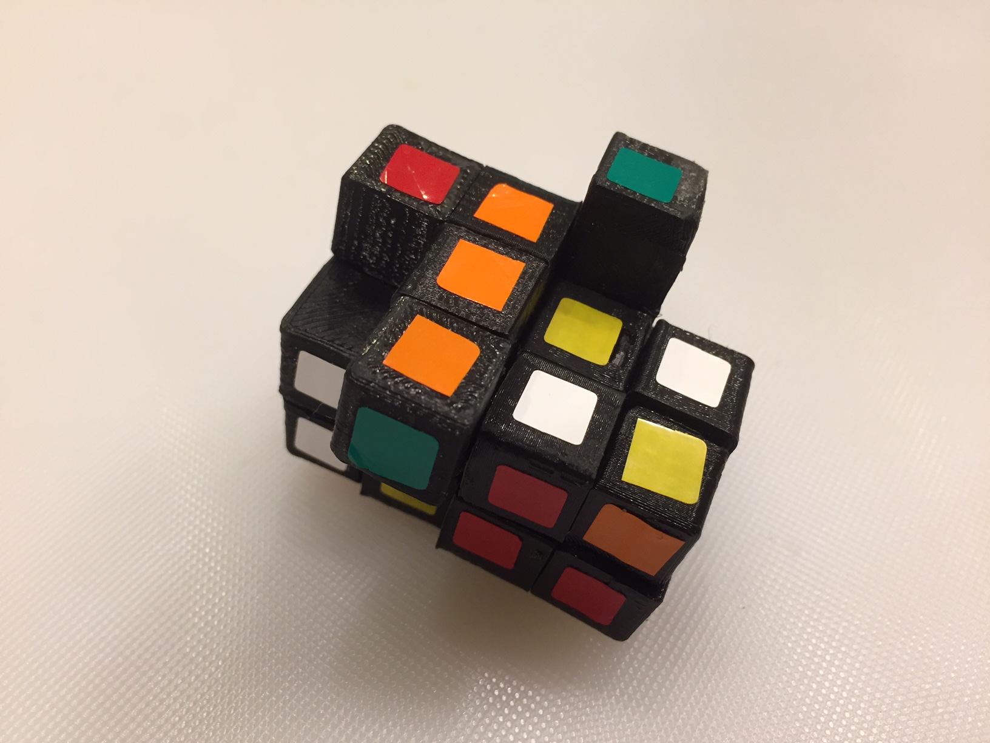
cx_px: 495
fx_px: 829
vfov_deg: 48.2
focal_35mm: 29
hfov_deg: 61.7
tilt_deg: -47.5
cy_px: 372
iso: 100
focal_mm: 4.15
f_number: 2.2
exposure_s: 1/30
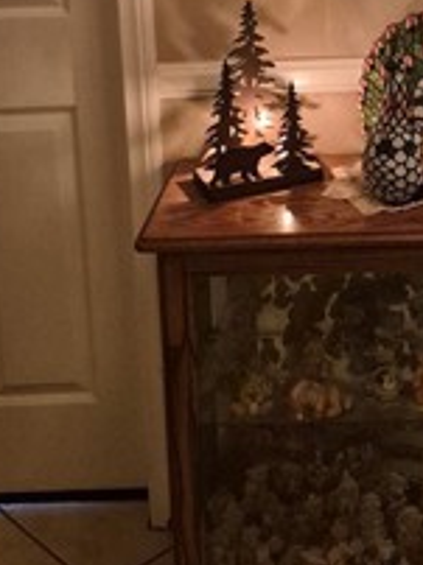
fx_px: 1192
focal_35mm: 73
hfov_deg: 19.6
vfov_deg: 24.5
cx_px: 406
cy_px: -87
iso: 2000
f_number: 1.8
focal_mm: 5.4
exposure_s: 1/120
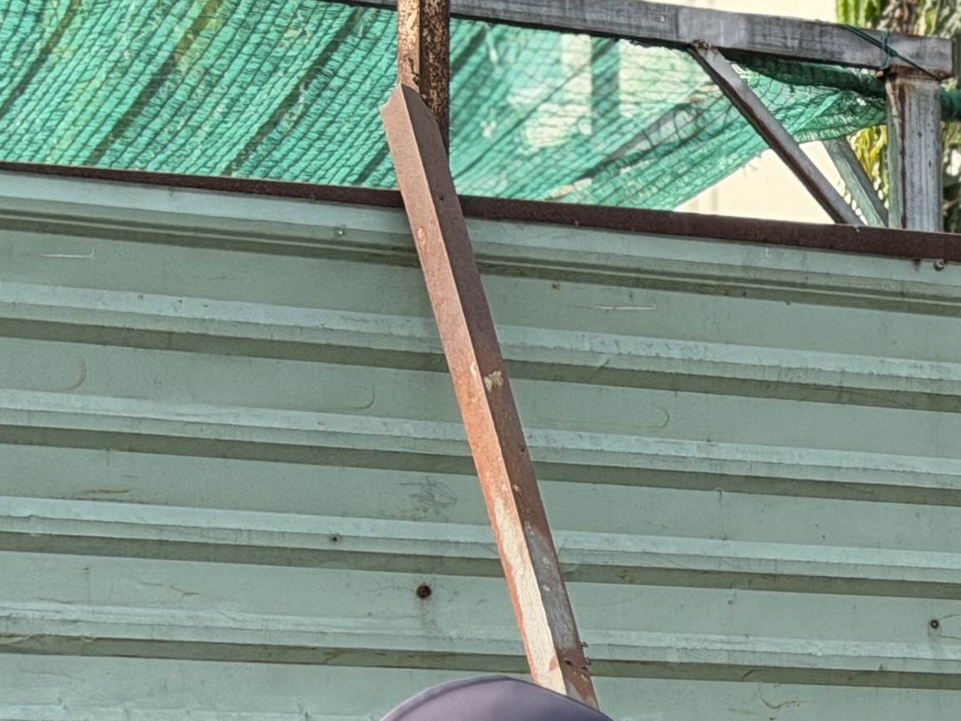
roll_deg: -0.6
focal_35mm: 166
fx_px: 4607
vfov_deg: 8.6
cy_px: 1216
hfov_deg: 11.3
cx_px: 1512
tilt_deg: -4.0
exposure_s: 1/2762
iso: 80
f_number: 1.78
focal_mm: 6.76
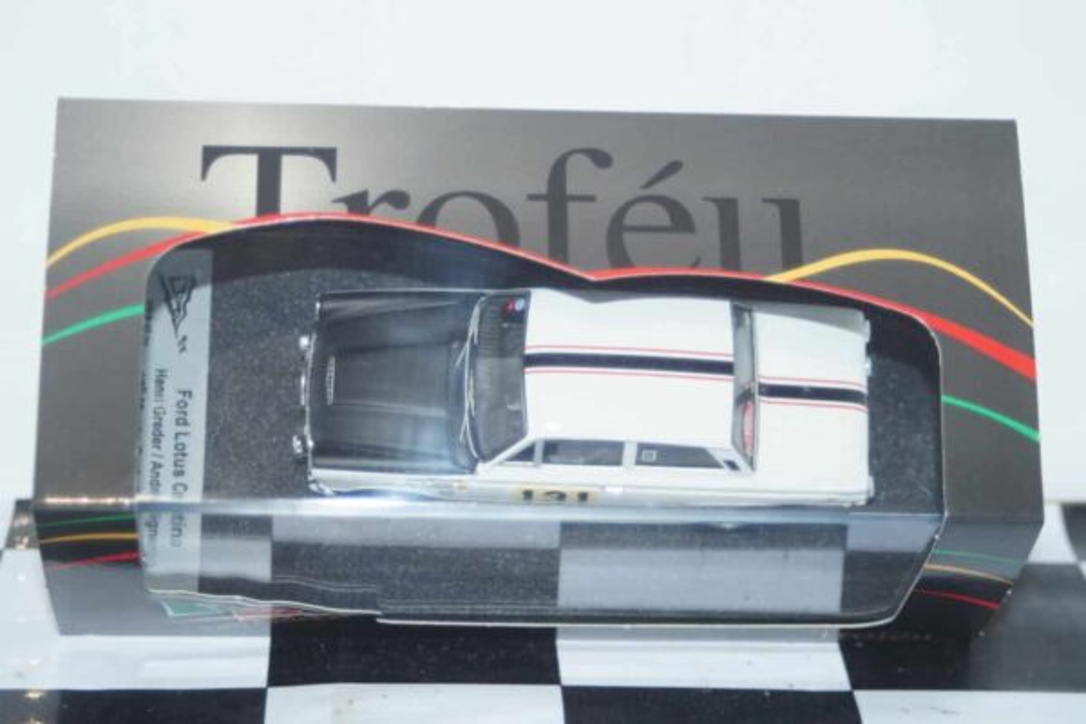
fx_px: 2715
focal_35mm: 90
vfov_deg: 15.2
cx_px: 543
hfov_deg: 22.6
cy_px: 362
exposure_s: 1/160
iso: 640
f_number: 5.6
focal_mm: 60
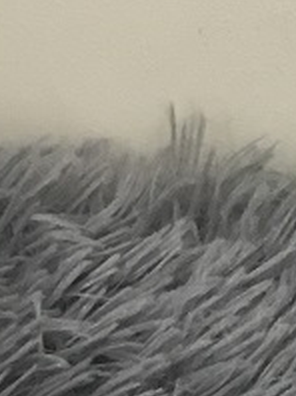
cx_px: 872
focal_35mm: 188
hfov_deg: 7.1
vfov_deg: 9.8
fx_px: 2148
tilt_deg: -53.8
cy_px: 776
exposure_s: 1/33
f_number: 2.4
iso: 100
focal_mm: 3.3
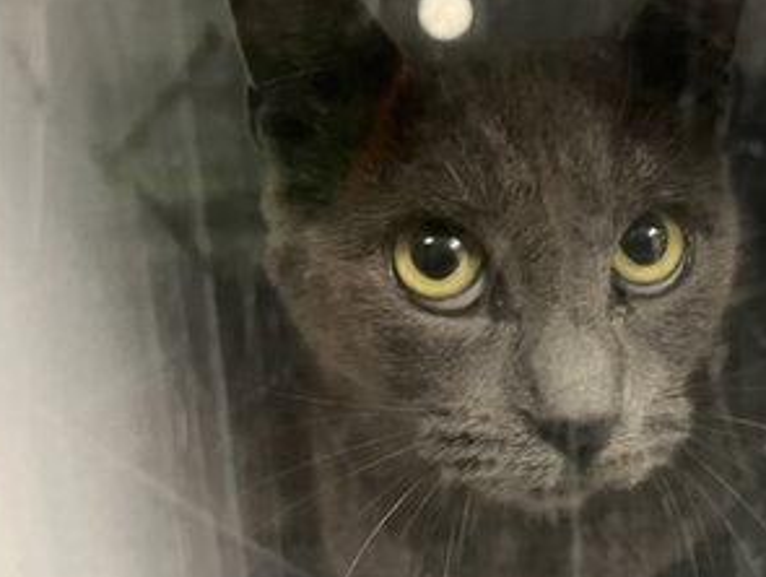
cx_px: 571
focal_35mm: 44
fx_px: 975
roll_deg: +3.6
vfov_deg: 32.9
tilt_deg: -16.5
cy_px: 316
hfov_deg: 41.7
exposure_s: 1/30
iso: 640
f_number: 1.6
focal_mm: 5.1
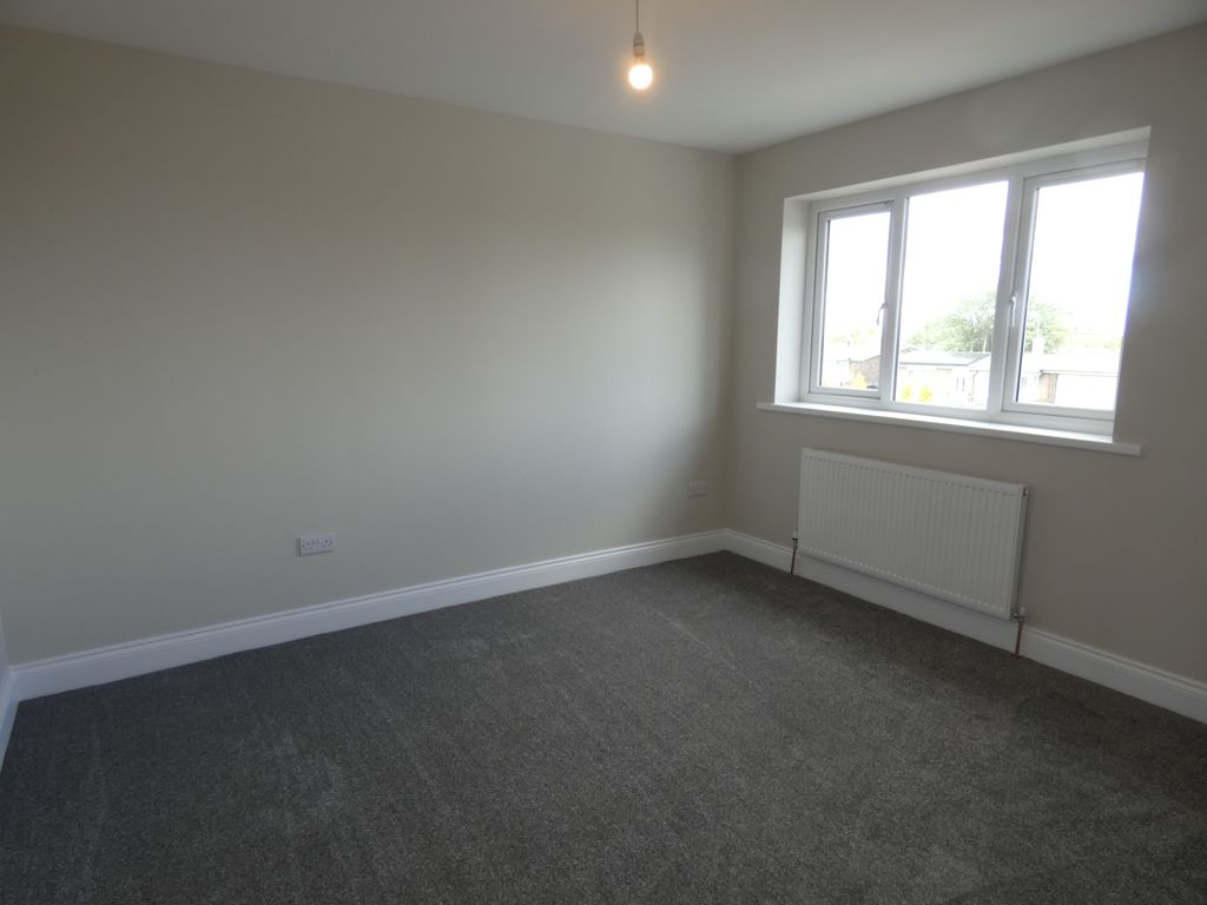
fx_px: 697
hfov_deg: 81.7
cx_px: 604
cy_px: 452
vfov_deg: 66.0
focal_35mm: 20
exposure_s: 1/60
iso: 80
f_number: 2.8
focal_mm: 3.6
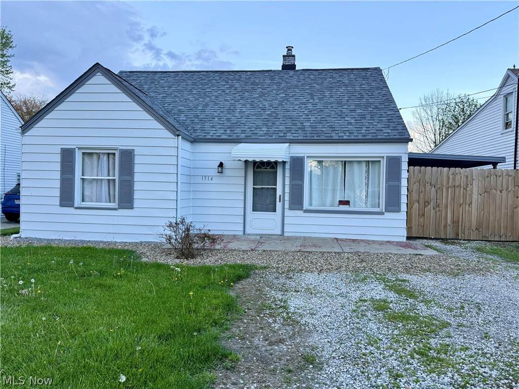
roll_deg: -1.4
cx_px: 260
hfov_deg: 71.6
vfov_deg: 56.8
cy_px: 194
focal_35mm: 24
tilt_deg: -0.1
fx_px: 360
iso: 100
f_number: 1.78
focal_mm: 6.76
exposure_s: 1/339
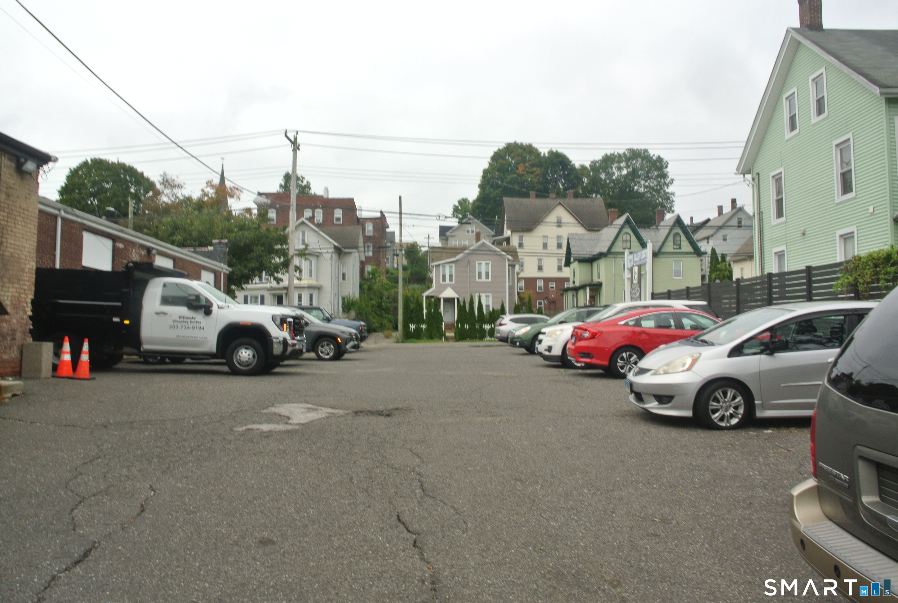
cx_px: 449
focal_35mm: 27
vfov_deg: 48.1
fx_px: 675
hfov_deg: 67.3
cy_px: 302
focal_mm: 10
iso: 100
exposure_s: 1/60
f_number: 10
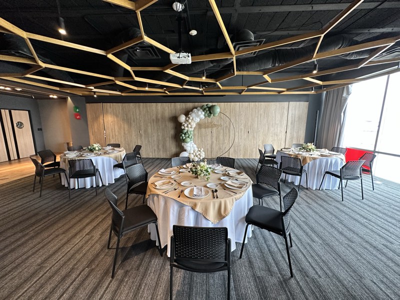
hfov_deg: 102.1
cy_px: 150
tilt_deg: -9.7
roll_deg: +0.4
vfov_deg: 85.7
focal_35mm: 14
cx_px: 200
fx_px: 162
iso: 160
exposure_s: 1/60
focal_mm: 2.22
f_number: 2.2
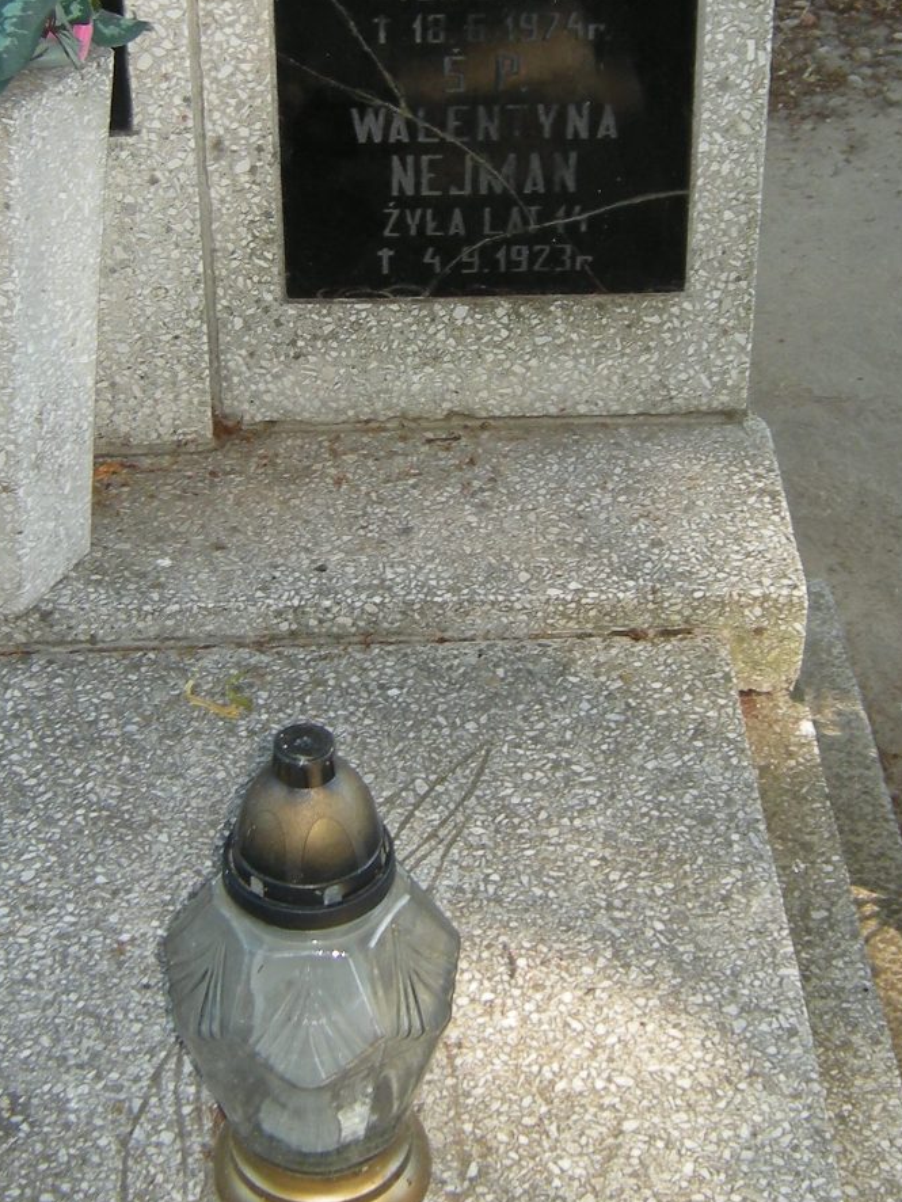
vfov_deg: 28.1
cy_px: 293
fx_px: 2361
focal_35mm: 68
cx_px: 411
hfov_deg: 21.6
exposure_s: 1/76.8
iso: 64
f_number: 2.9
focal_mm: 5.3
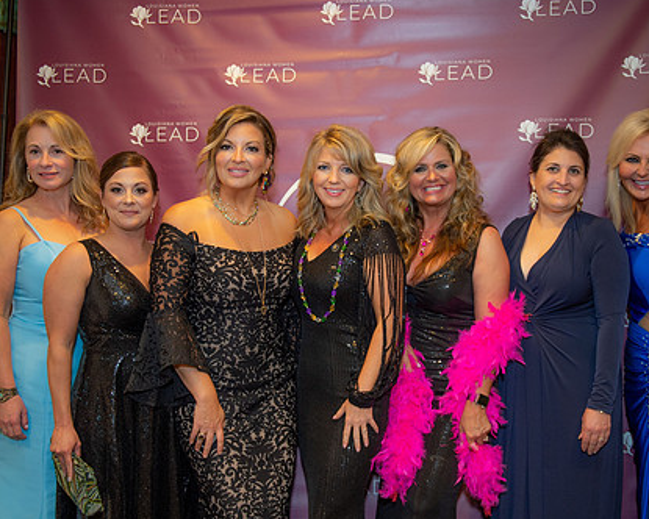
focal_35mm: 42
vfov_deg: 35.6
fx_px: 807
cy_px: 291
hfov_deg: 43.7
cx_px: 366
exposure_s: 1/125
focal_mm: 32
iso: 1250
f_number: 2.8
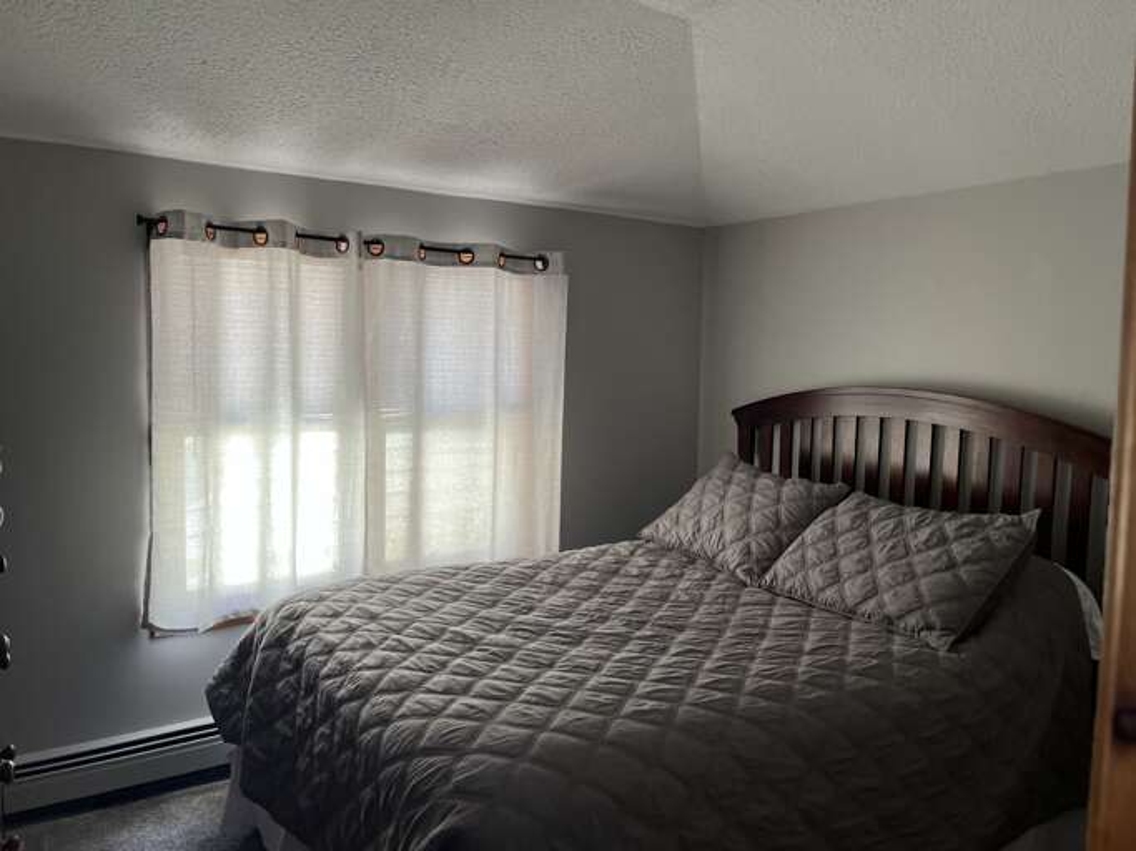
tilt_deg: -5.6
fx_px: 853
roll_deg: -0.1
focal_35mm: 26
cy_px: 426
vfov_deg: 53.0
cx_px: 568
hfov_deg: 67.3
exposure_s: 1/111
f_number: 1.6
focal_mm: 5.1
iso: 125
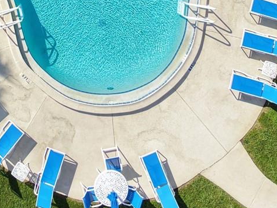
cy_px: -119
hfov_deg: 33.9
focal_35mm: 54
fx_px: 432
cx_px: 36
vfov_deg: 21.7
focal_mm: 3.05
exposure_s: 1/800
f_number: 2.2
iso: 100
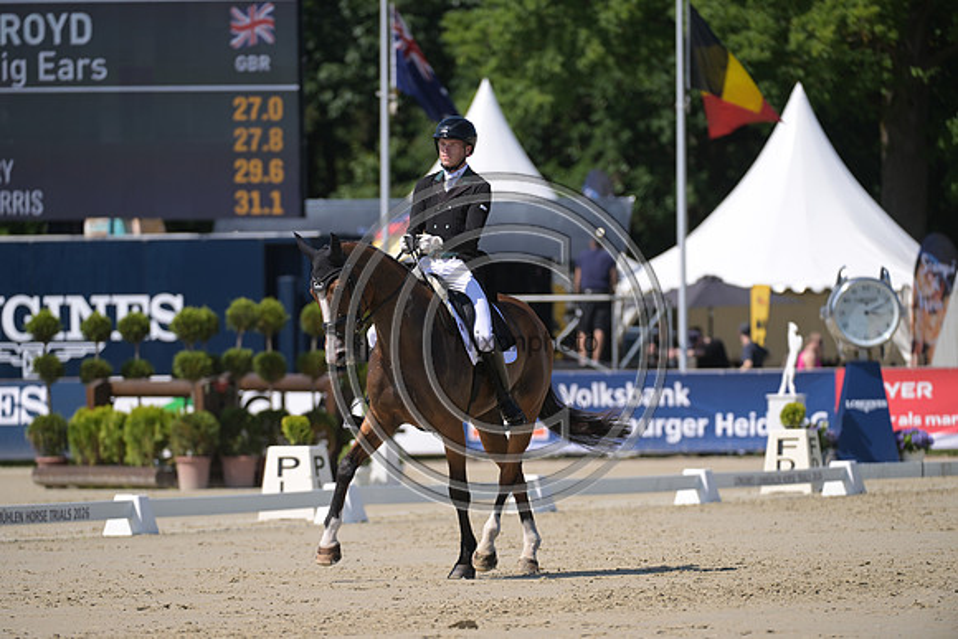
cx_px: 479
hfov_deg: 6.2
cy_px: 320
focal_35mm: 330
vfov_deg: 4.2
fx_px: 8783
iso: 180
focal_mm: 330
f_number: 5
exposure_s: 1/1250
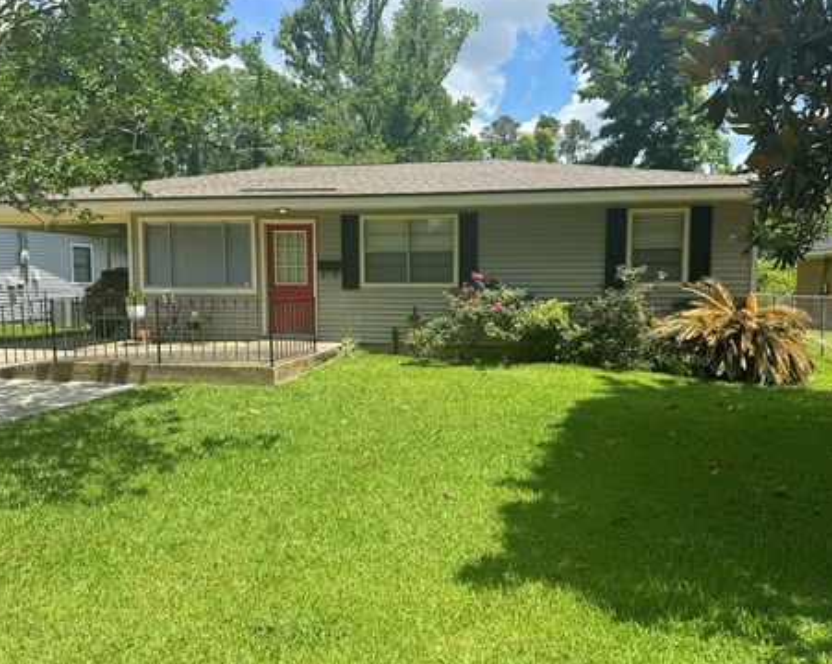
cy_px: 333
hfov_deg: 66.1
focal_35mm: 26
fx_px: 640
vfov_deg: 54.9
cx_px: 432
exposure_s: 1/2415
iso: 80
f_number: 1.78
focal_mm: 6.76
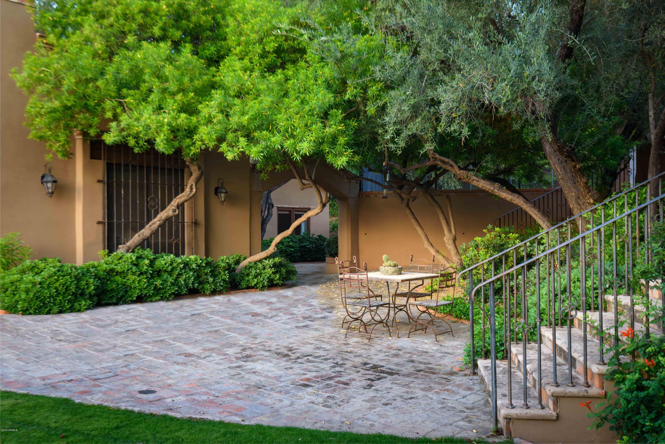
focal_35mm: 35
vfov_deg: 37.9
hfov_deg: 54.4
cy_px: 222
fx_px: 647
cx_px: 332
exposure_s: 1/20
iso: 400
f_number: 8
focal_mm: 35
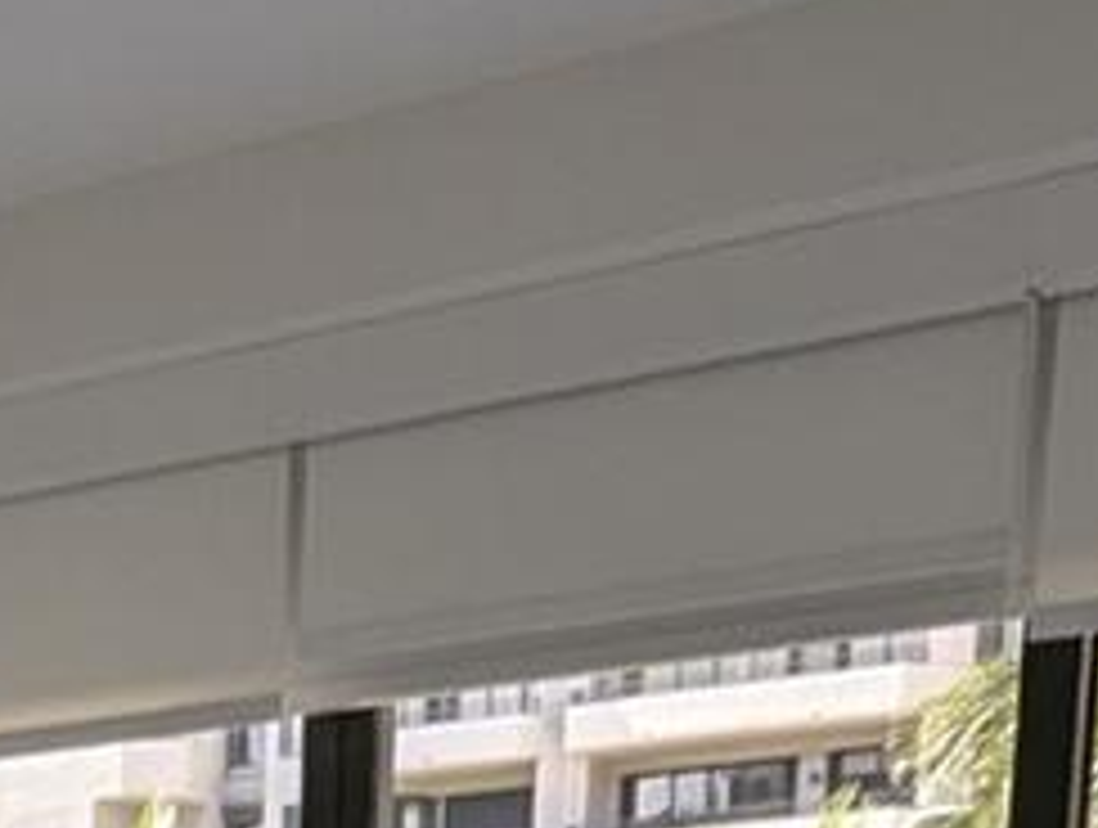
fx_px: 2701
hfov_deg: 21.4
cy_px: 1994
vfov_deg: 13.1
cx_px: -216
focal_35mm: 85
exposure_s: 1/106
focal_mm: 1.95
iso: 40
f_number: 2.2
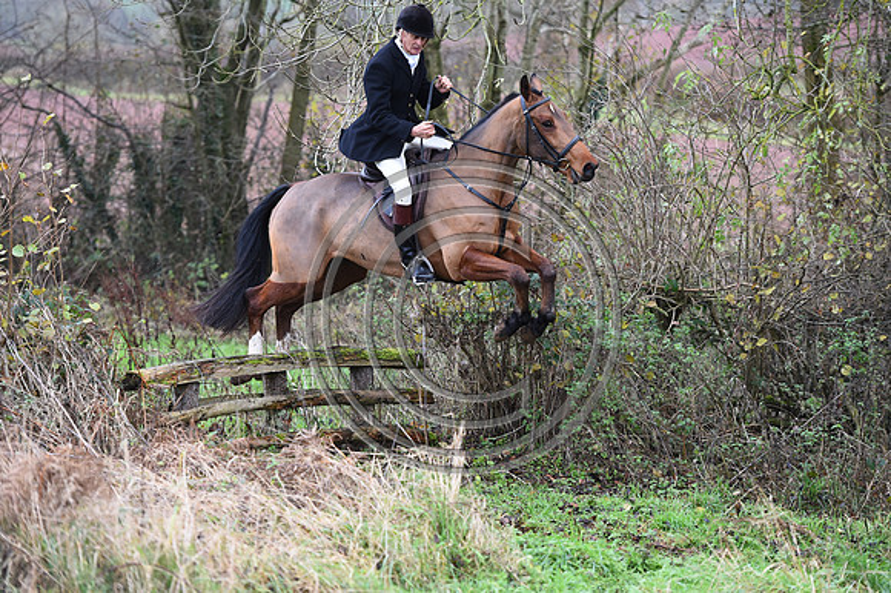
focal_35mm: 135
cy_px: 296
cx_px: 446
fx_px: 3339
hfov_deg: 15.2
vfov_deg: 10.1
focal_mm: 135
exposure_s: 1/1000
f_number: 3.5
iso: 1400
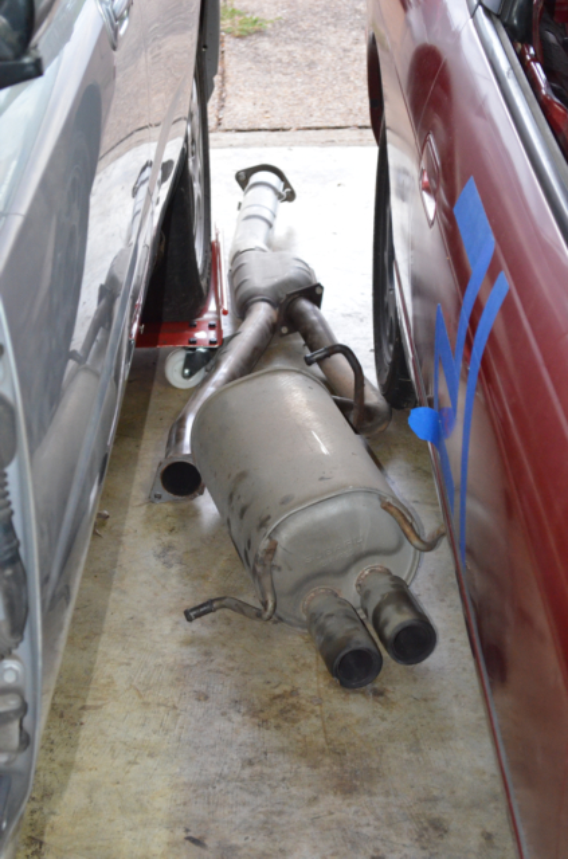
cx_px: 284
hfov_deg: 16.5
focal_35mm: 82
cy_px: 430
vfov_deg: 24.7
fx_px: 1964
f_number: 5.6
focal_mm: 55
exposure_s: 1/60
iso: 3200
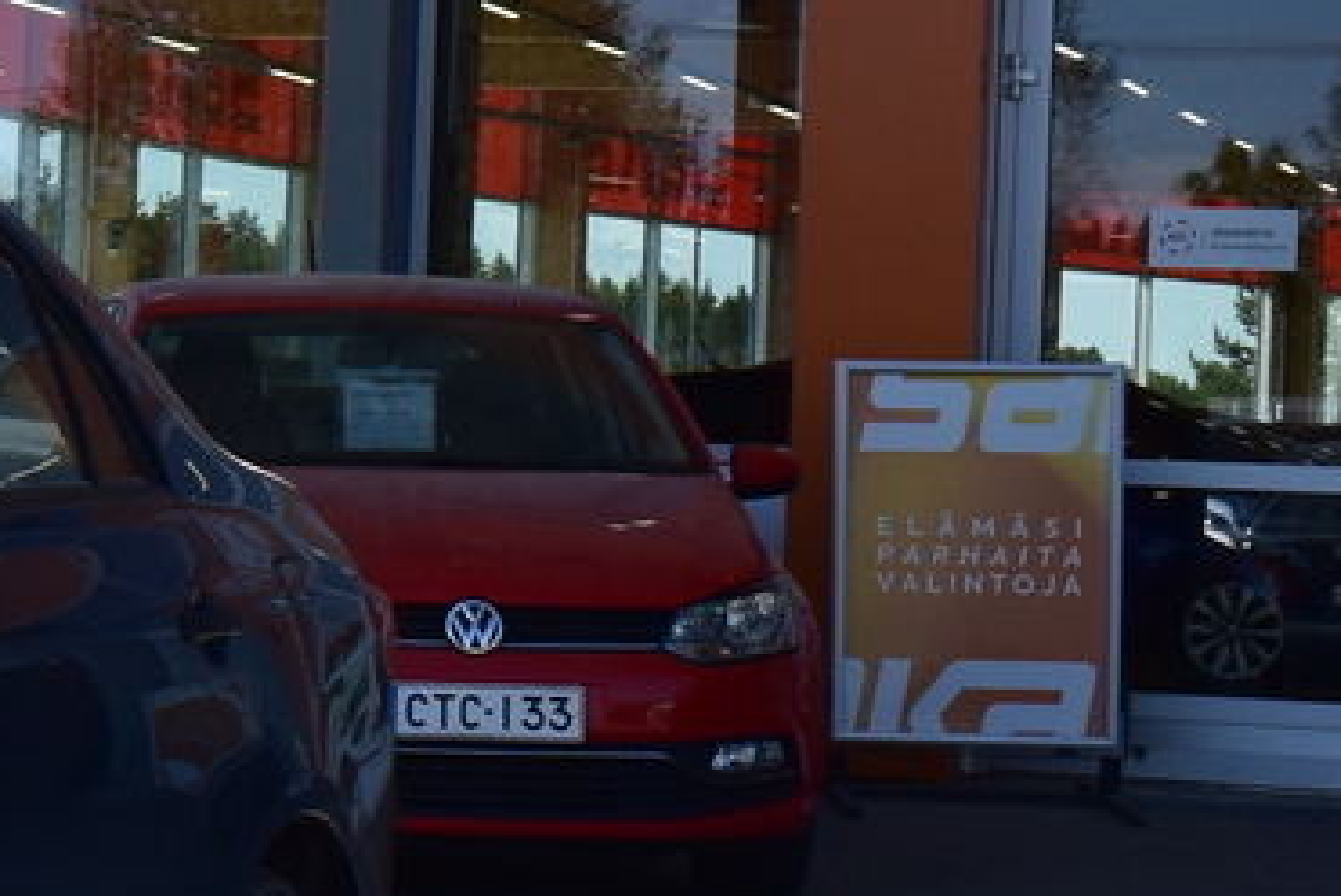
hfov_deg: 12.7
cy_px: 437
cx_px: -1254
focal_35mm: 144
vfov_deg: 9.5
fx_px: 5368
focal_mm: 22
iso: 360
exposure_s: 1/500
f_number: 11
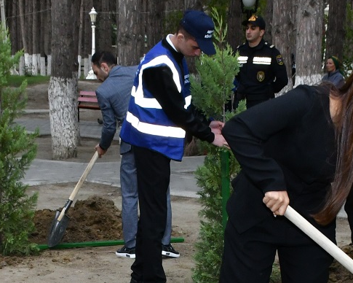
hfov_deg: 20.0
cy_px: 337
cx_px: 184
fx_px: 1003
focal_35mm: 96
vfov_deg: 15.5
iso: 1000
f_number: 10
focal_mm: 18
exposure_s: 1/125
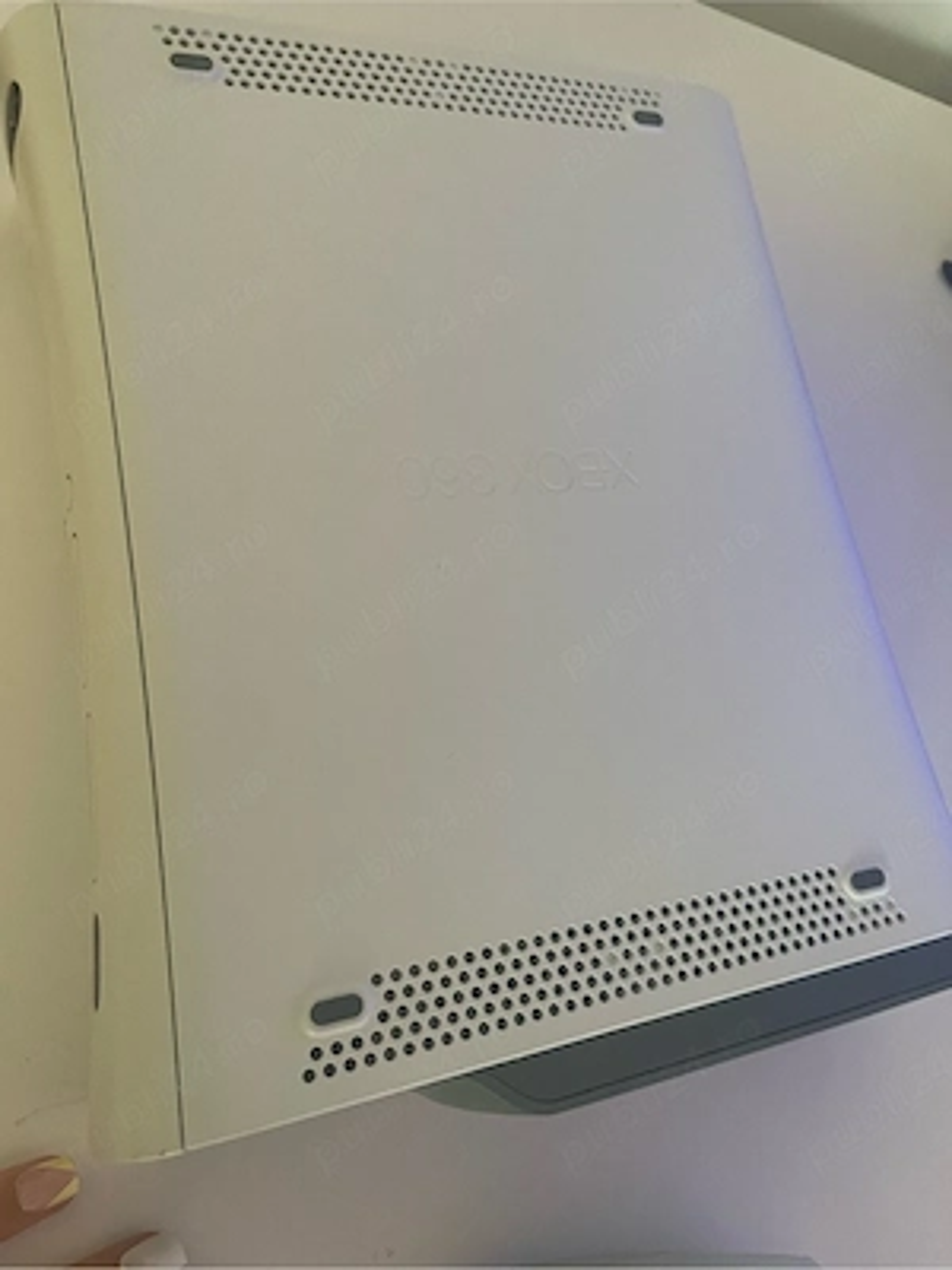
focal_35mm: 26
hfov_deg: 53.1
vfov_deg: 67.3
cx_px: 476
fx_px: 953
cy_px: 635
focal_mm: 4.2
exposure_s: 1/60
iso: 320
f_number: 1.6
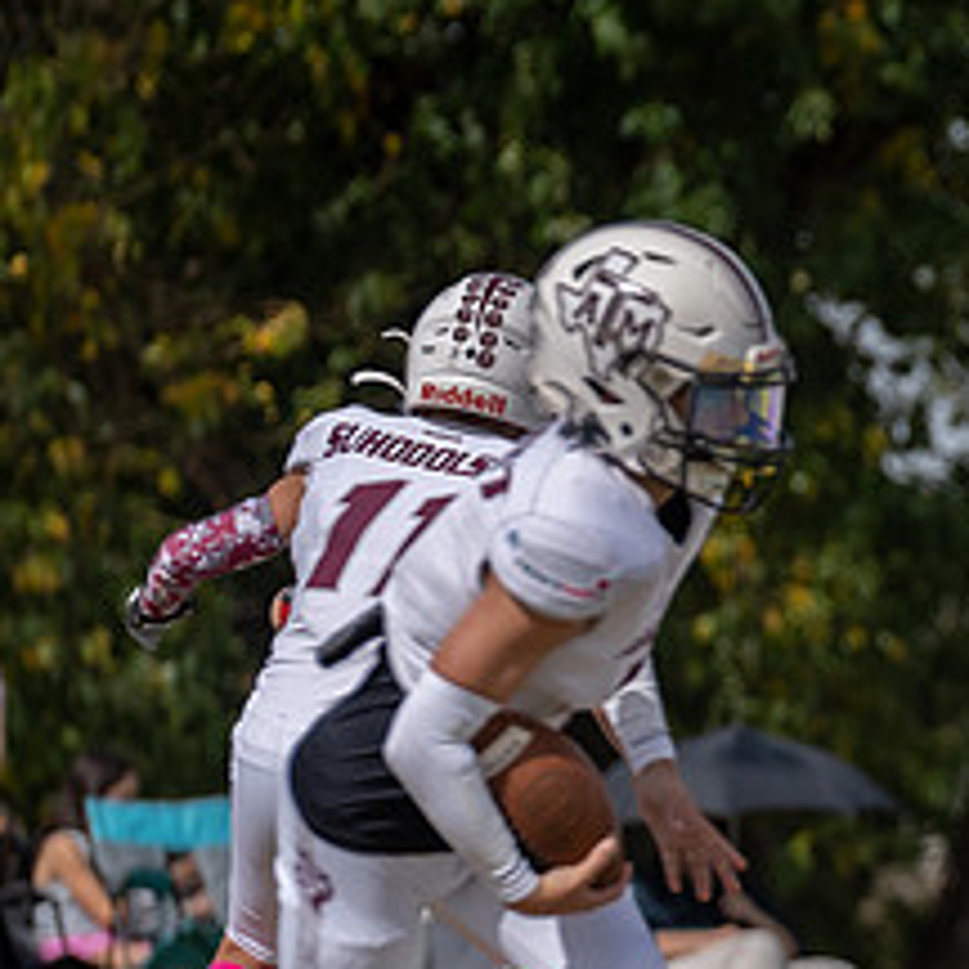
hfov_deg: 2.3
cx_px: 1562
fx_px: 24133
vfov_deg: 2.3
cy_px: 770
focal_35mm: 762
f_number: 4
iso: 100
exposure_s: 1/2500
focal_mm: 200
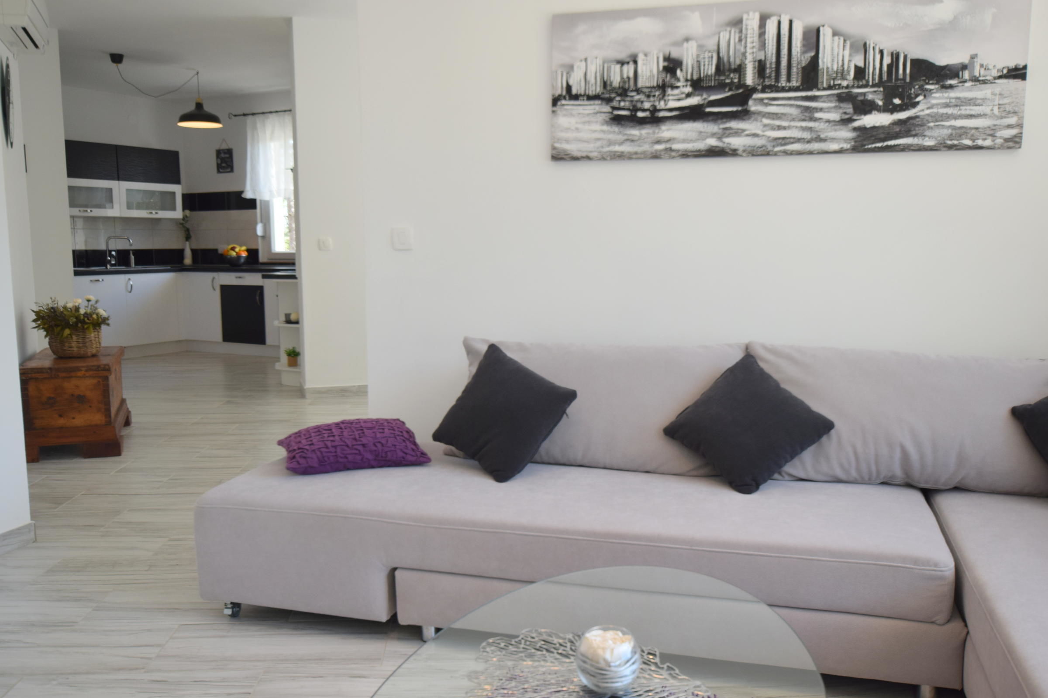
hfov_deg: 61.9
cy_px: 349
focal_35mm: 30
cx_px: 524
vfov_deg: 43.6
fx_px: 873
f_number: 6.3
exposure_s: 1/160
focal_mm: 20
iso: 400
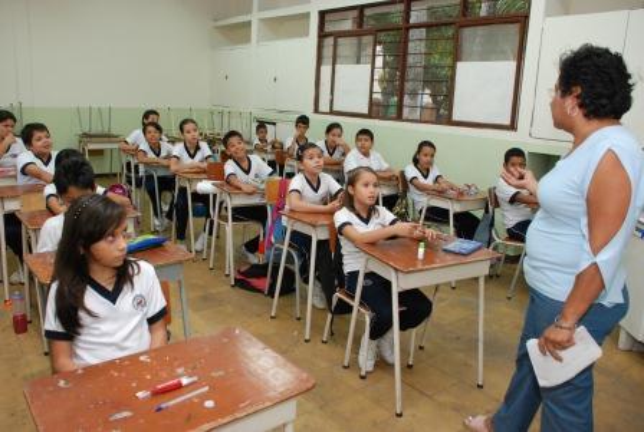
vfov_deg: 43.8
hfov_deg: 61.8
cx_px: 322
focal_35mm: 30
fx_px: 538
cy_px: 216
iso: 800
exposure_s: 1/60
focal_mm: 20
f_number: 5.6
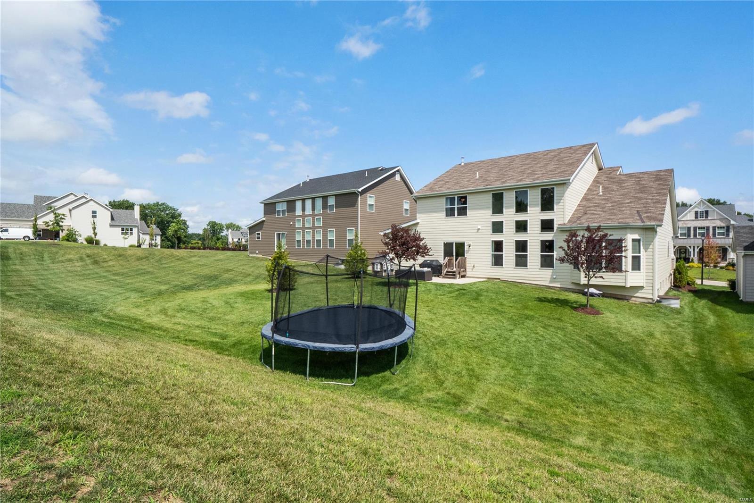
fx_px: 377
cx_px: 377
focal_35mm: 18
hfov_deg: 90.0
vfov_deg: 67.4
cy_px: 252
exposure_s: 1/1250
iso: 400
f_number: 8
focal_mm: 9
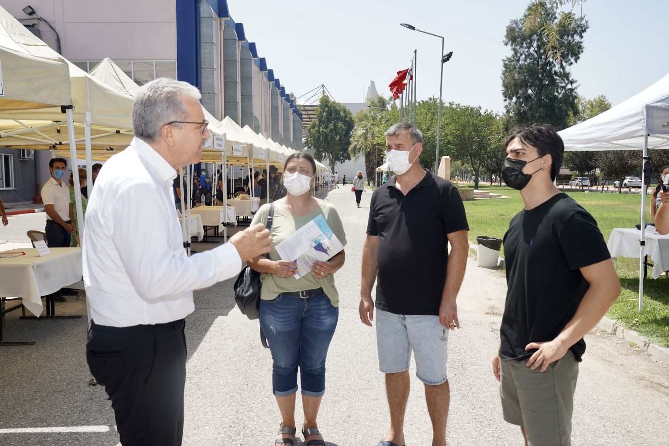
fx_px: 595
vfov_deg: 41.1
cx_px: 334
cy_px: 223
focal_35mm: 32
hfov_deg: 58.7
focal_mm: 32
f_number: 6.3
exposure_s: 1/200
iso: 100
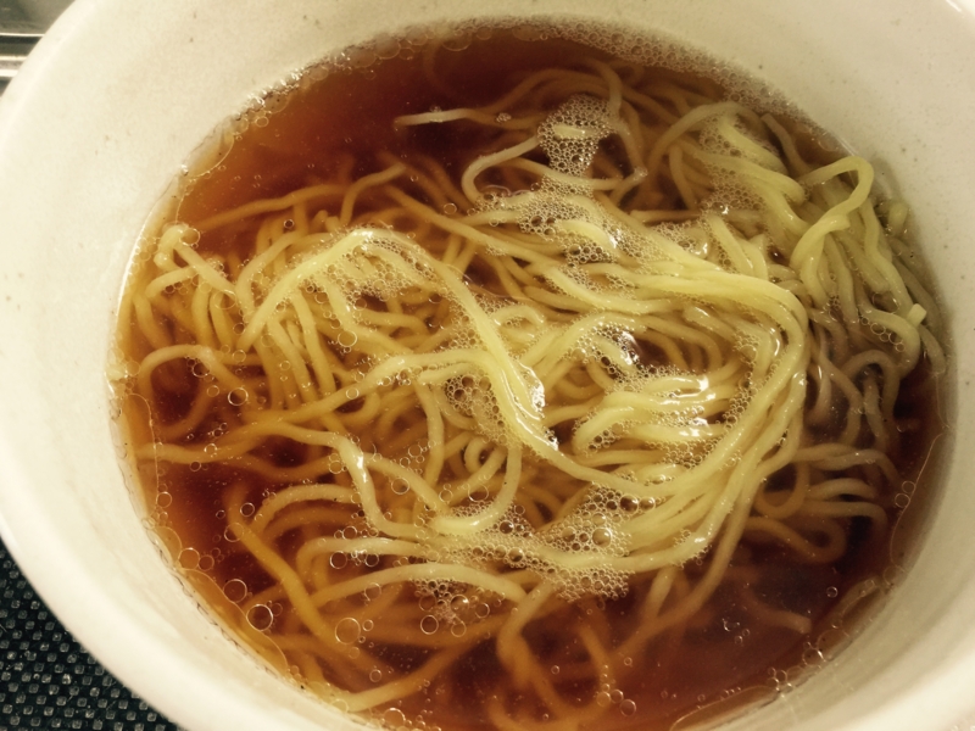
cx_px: 488
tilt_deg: -62.2
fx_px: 817
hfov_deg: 61.7
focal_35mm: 29
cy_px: 366
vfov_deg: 48.2
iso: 50
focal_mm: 4.15
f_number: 2.2
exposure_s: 1/17
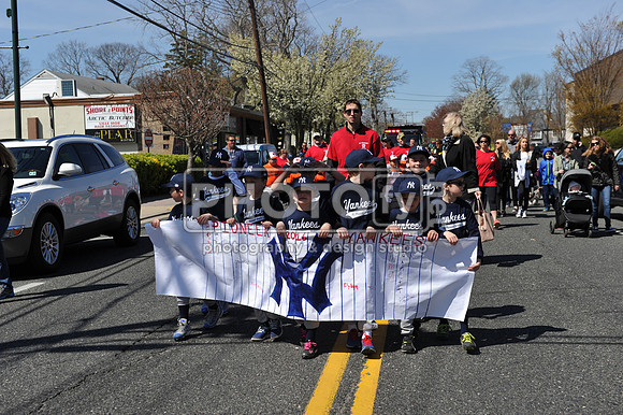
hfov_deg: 41.1
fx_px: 830
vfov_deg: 28.0
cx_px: 312
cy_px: 208
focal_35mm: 48
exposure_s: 1/1250
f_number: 5
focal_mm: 48
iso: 200
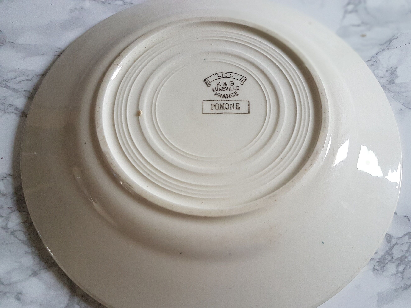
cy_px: 154
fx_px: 309
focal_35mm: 26
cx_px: 206
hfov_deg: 67.3
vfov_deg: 53.1
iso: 200
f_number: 1.7
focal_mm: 4.2
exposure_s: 1/50
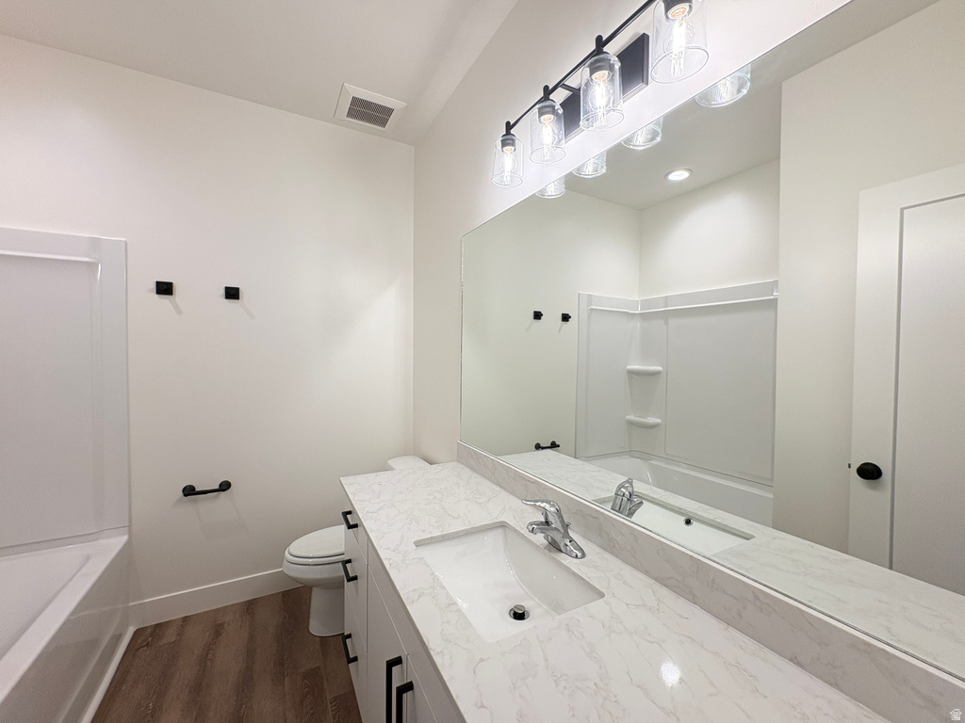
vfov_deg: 85.7
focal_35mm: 14
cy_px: 362
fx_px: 390
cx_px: 482
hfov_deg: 102.1
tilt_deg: -0.9
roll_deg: +0.1
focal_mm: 2.22
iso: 200
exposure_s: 1/120
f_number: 2.2
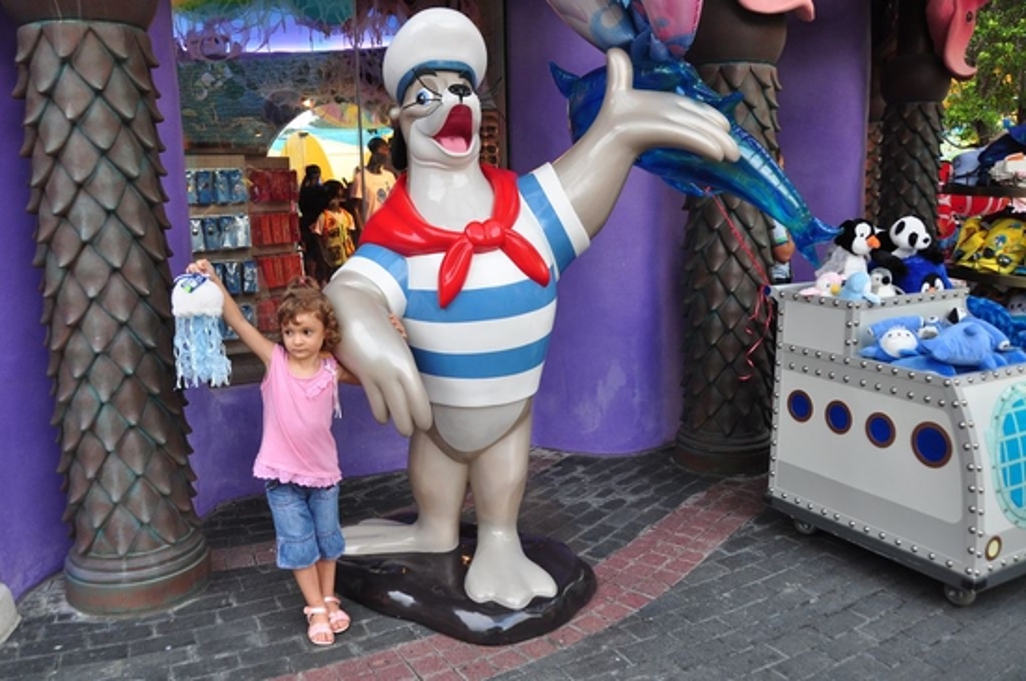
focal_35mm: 30
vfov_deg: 43.5
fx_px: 854
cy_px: 340
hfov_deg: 62.0
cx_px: 513
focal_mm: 20
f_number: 4
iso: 500
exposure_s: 1/60
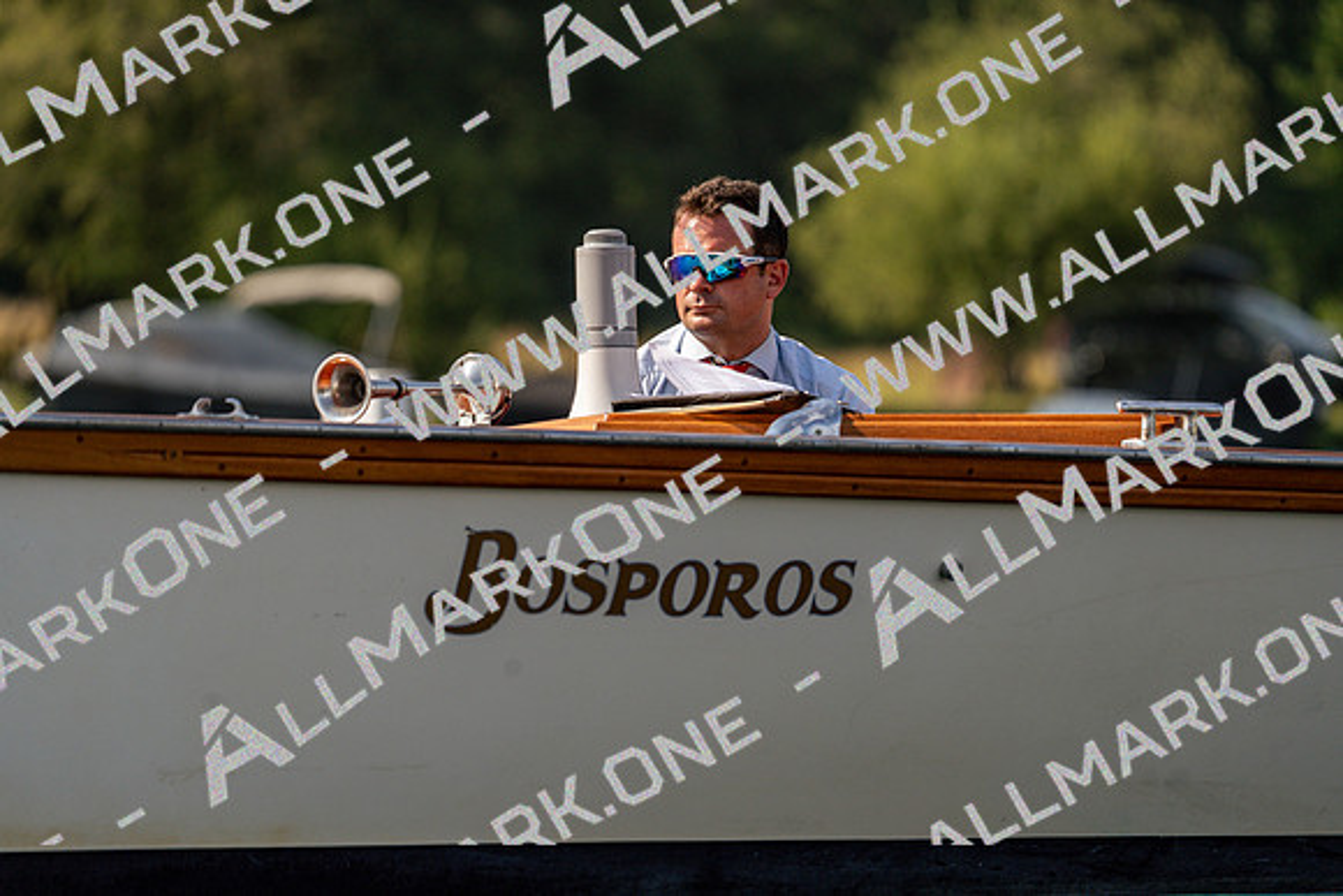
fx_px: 14030
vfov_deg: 3.7
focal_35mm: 376
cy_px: 448
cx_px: 672
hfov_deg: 5.5
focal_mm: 376
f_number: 6.3
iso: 250
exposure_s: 1/1600
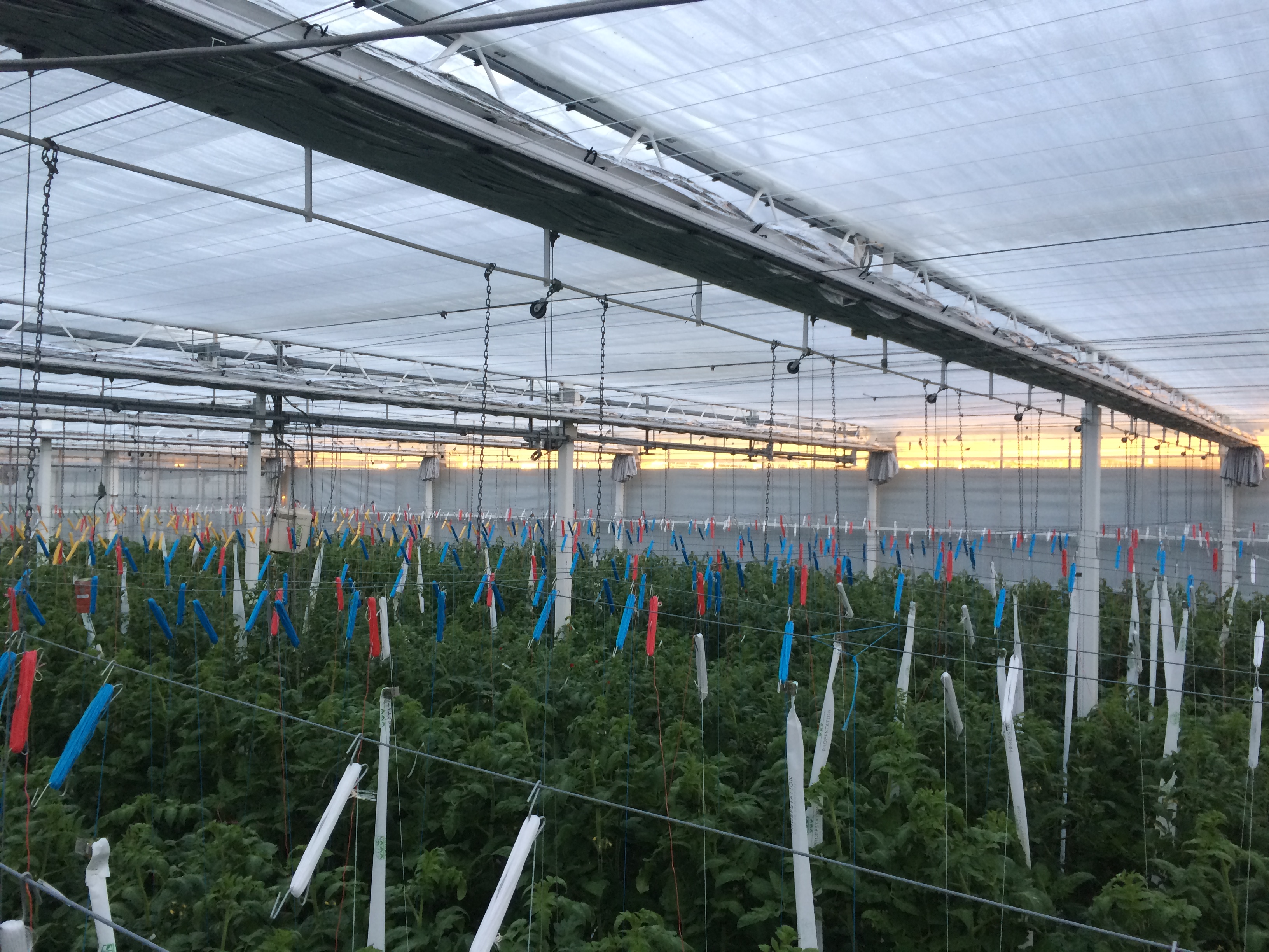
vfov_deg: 48.2
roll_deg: -0.4
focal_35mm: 29
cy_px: 476
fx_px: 1063
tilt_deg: -0.4
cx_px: 634
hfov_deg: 61.7
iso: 64
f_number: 2.2
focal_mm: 4.15
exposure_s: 1/33
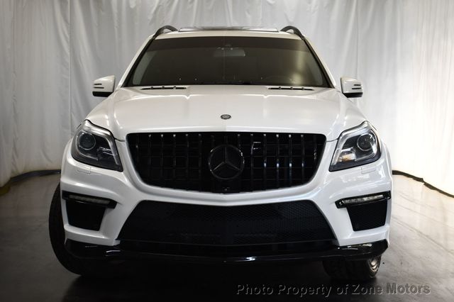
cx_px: 227
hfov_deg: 41.1
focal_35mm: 48
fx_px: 605
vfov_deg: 28.0
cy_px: 151
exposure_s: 1/250
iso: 720
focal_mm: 32
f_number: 4.5
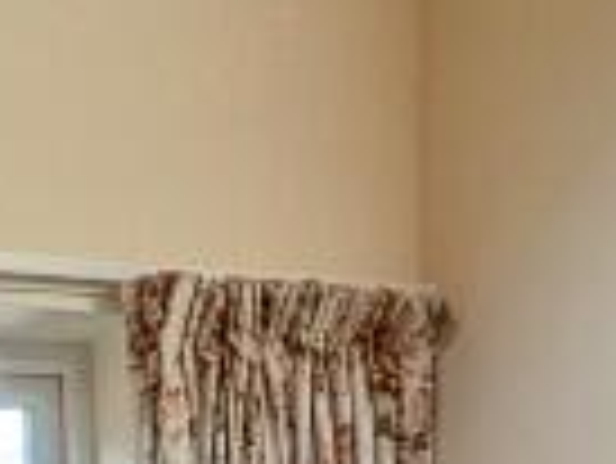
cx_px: -58
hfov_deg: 15.9
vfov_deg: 9.8
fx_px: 2137
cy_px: 1336
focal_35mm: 120
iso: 56
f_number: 2.2
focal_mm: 2.35
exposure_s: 1/251
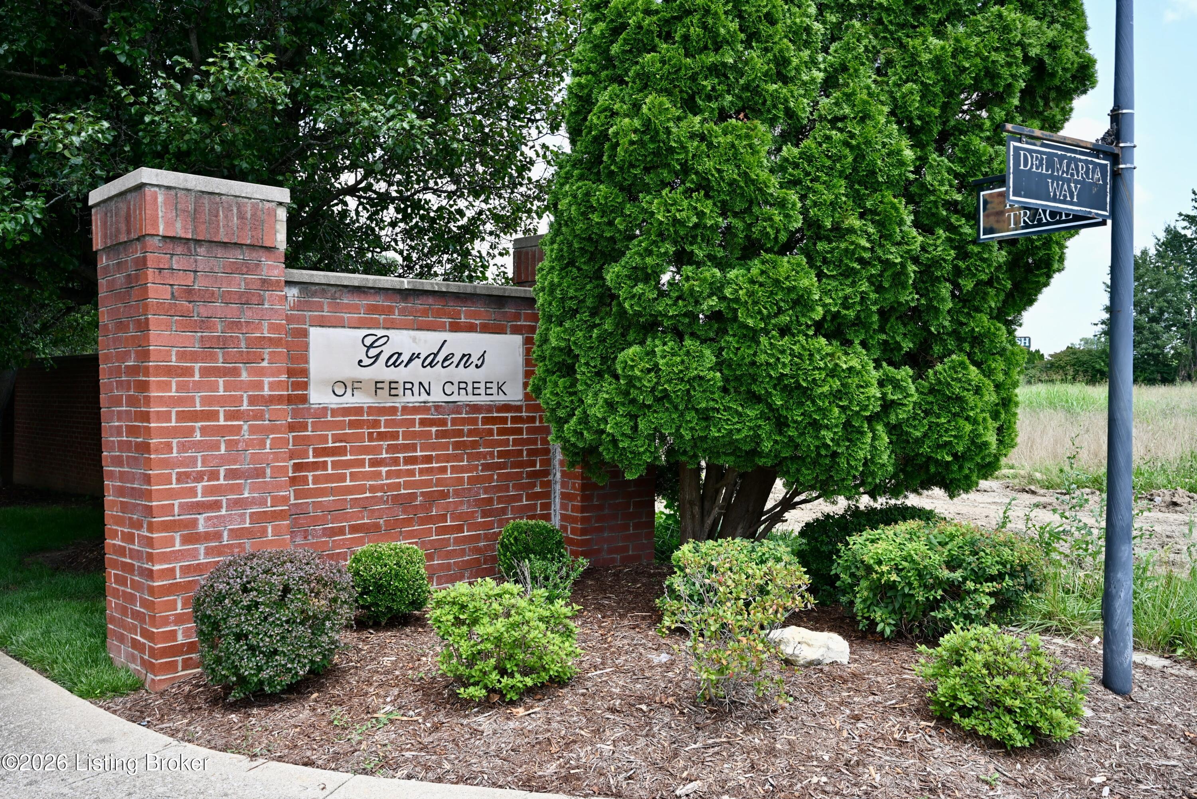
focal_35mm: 30
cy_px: 400
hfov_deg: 61.9
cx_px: 598
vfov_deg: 43.6
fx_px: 998
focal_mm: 30
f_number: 7.1
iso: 360
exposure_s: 1/320
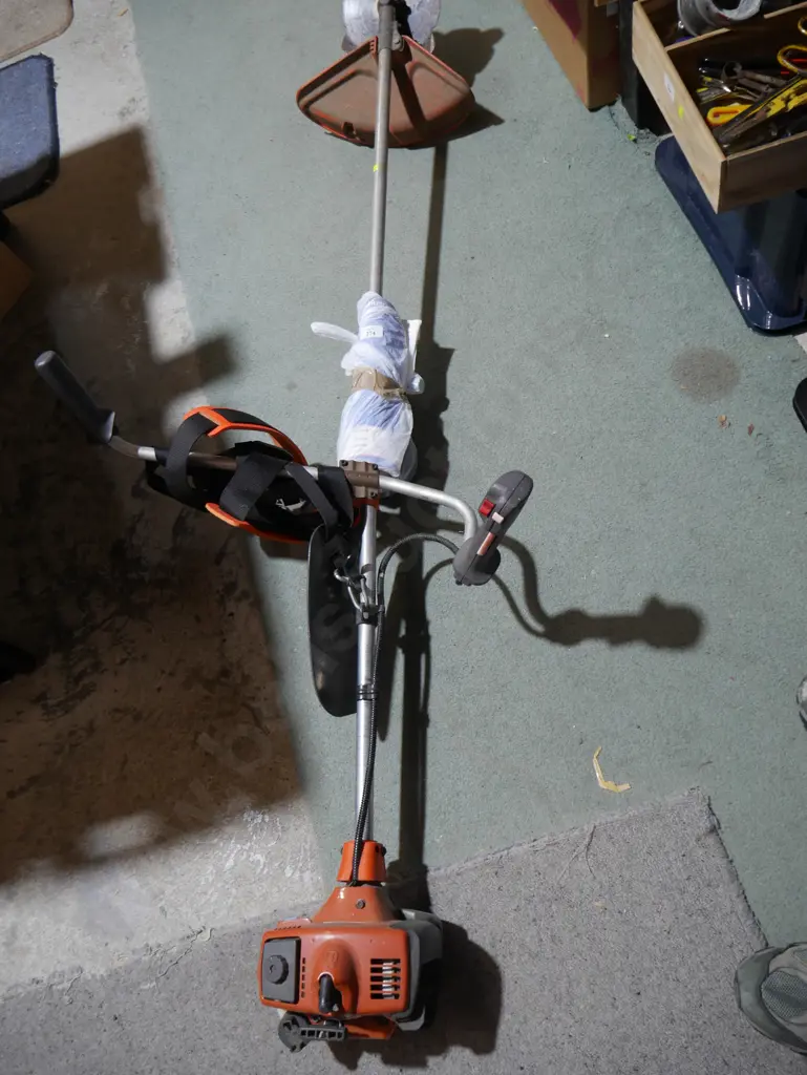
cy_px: 538
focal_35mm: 28
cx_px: 404
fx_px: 870
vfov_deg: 63.4
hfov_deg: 49.8
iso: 400
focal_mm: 14
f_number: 3.5
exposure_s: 1/60
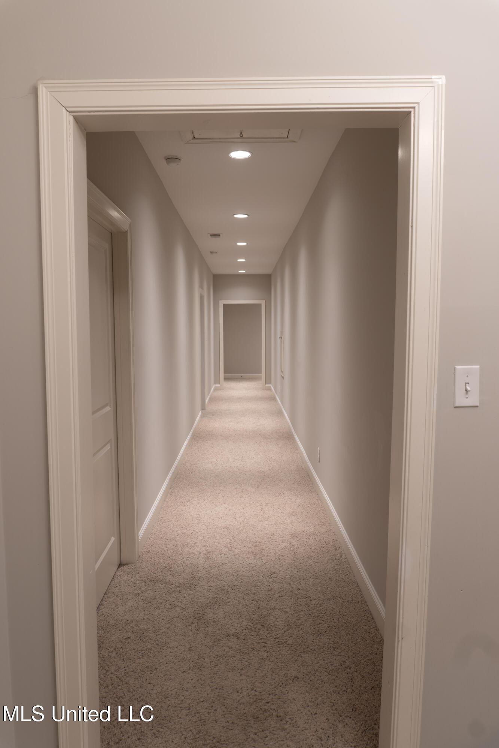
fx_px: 499
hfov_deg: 53.1
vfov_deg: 73.7
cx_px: 250
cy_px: 374
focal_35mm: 24
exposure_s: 1/1.67
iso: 100
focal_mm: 16
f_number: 8
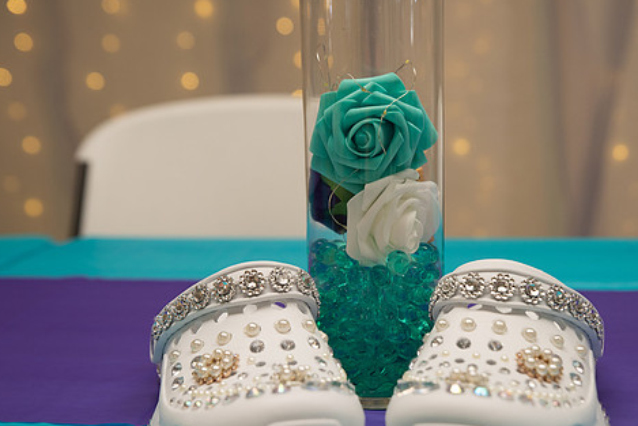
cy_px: 258
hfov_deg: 29.6
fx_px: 1205
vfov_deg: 20.0
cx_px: 374
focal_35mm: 68
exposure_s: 1/125
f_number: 4
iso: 250
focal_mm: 55
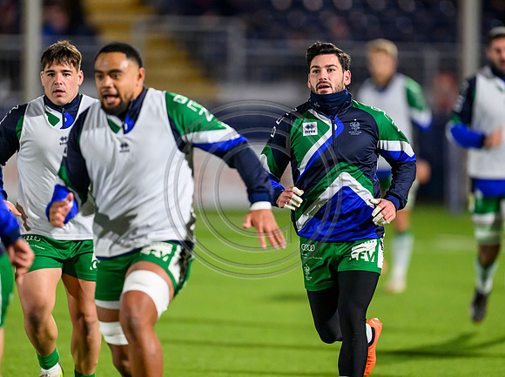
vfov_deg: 3.3
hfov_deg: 4.5
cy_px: 185
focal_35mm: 443
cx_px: 289
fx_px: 6449
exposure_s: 1/800
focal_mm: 400
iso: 8000
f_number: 3.2
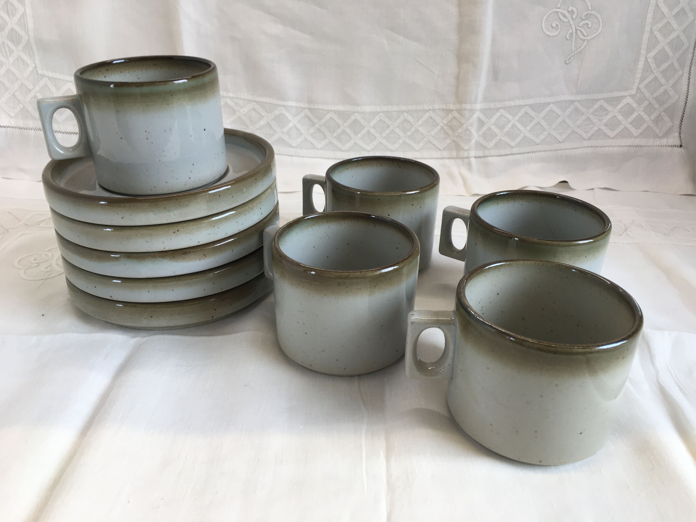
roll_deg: -2.0
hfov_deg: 61.7
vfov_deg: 48.2
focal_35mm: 29
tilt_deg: -25.3
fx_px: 583
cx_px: 348
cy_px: 261
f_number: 2.2
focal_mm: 4.15
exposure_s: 1/100
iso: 40
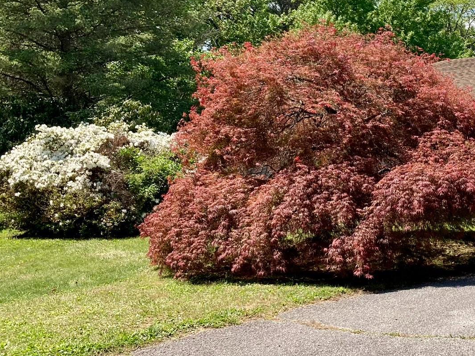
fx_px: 741
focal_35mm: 54
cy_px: 167
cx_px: 450
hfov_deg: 33.2
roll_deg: -1.3
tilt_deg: +1.9
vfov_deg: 27.0
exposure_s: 1/1279
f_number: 1.8
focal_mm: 3.99
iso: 20
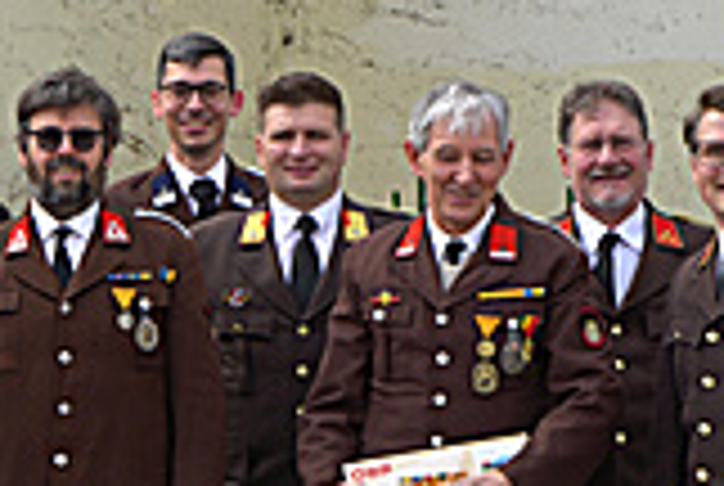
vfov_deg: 7.2
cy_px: 200
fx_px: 3848
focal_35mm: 191
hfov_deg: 10.7
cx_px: 4
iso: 200
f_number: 4.5
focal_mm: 50
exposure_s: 1/1000
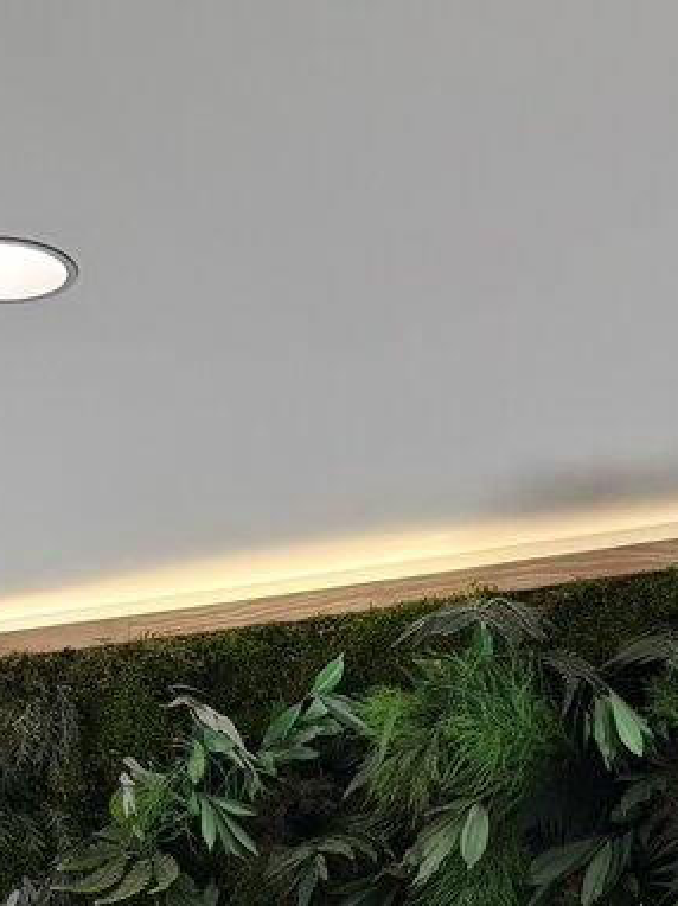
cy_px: 1613
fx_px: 2850
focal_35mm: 109
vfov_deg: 15.6
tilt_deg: -3.5
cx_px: 460
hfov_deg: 13.5
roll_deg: +0.1
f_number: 1.6
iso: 40
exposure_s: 1/121
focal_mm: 5.96
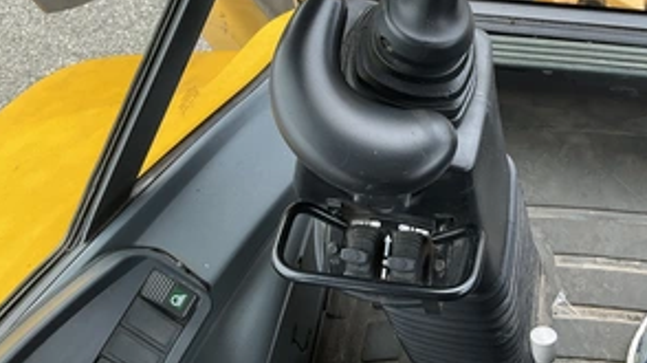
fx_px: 737
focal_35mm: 43
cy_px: 59
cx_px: 376
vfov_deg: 27.0
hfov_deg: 47.2
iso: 32
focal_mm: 3
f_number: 1.8
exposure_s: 1/122
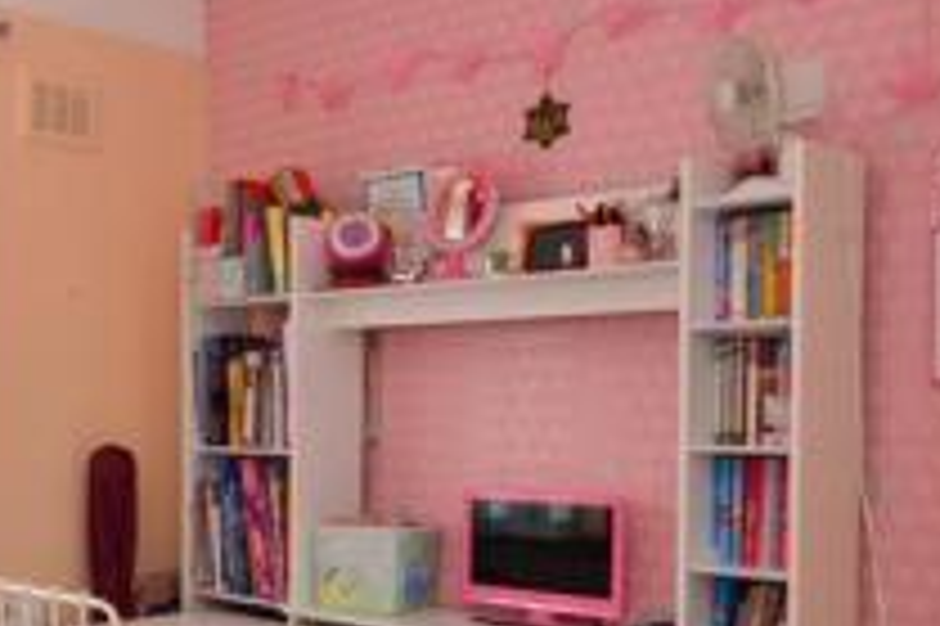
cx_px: -4
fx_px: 1226
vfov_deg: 28.4
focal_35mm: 47
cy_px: 428
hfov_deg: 37.4
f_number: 16
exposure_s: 1/3
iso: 400
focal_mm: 10
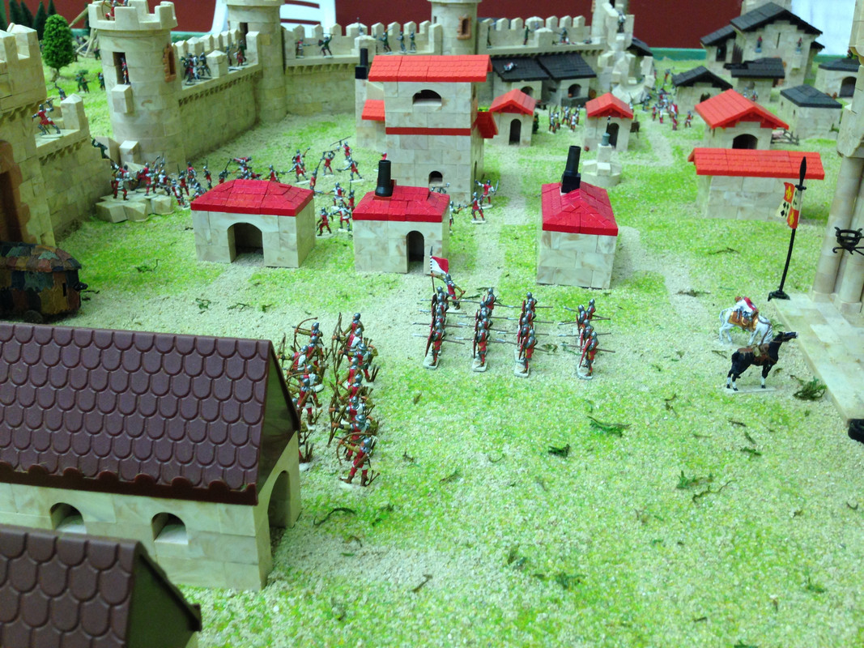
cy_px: 324
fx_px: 824
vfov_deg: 42.9
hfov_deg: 55.4
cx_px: 432
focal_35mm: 33
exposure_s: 1/20
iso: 100
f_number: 2.4
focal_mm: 4.12
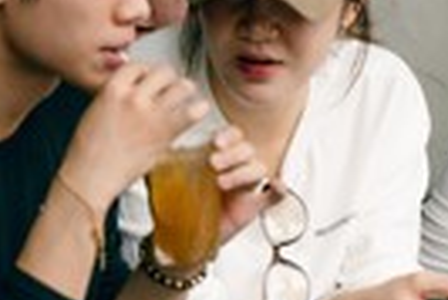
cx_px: 721
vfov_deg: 2.3
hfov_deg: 3.4
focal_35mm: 595
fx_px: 7412
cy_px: 233
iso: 800
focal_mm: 120
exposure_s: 1/1250
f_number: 2.8
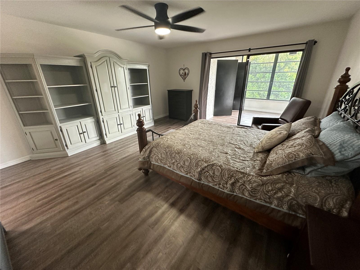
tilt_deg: -20.8
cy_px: 135
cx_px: 180
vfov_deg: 85.7
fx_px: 146
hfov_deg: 102.1
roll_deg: +0.8
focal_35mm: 14
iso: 500
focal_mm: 2.22
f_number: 2.2
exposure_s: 1/60
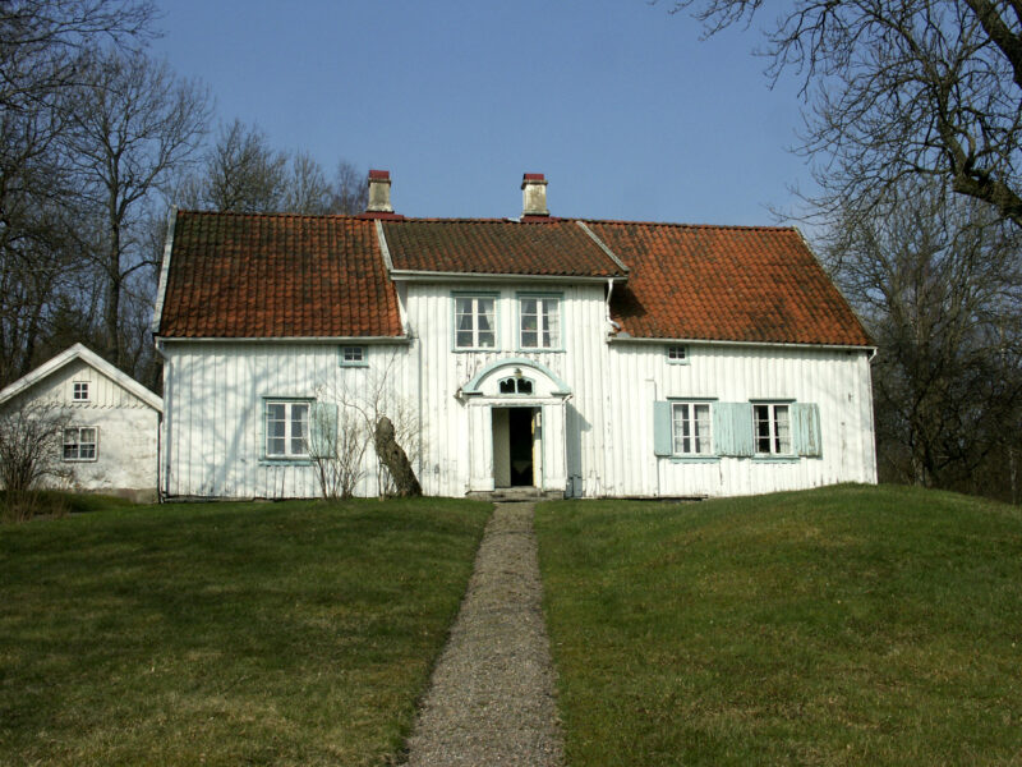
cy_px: 384
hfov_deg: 45.8
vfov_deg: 35.1
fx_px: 1210
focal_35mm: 41
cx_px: 511
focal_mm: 10.63
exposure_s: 1/500
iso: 100
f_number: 9
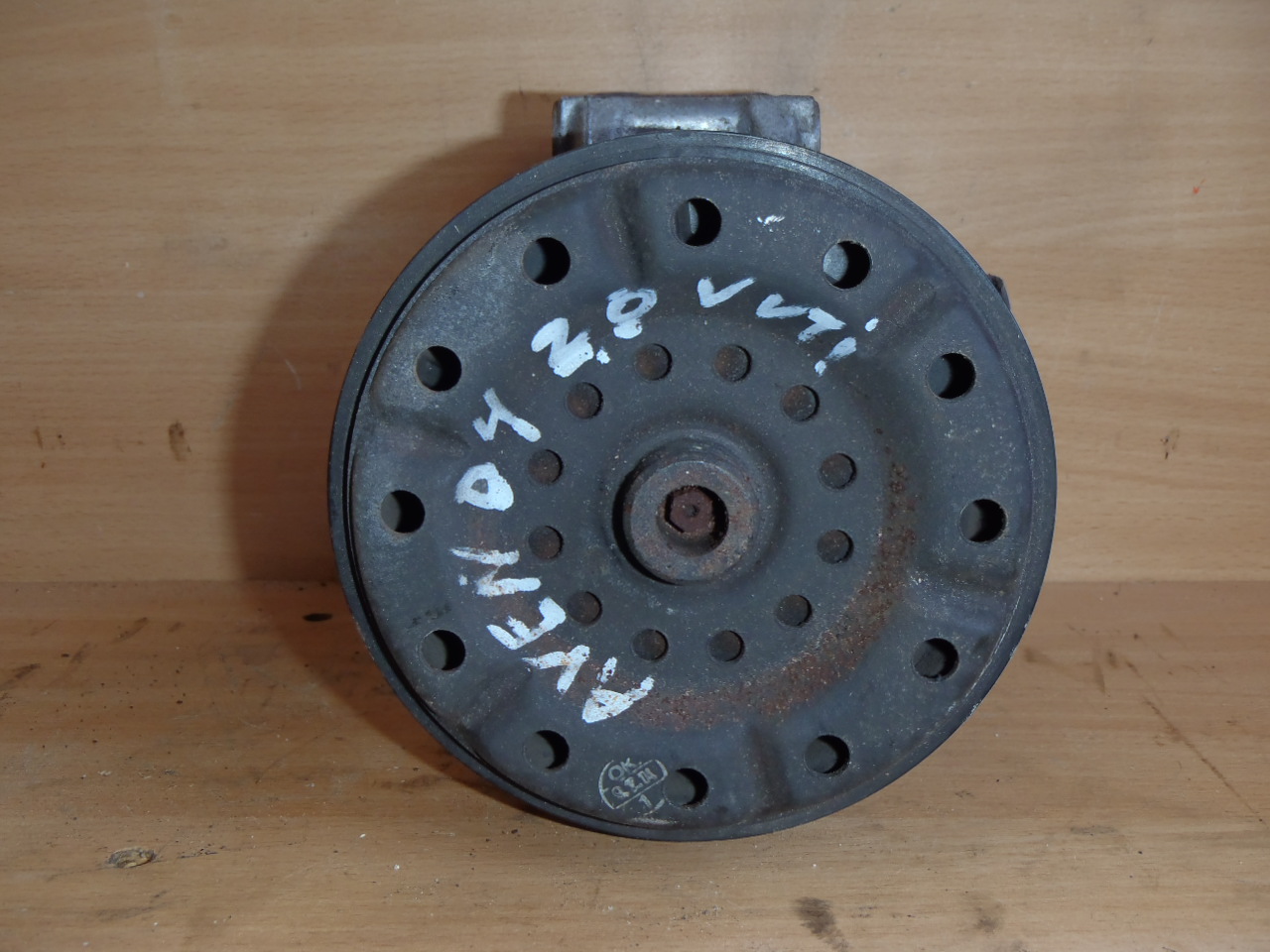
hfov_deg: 49.0
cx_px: 635
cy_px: 476
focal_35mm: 38
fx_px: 1394
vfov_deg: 37.7
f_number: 4.6
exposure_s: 1/40
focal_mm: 6.83
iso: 100
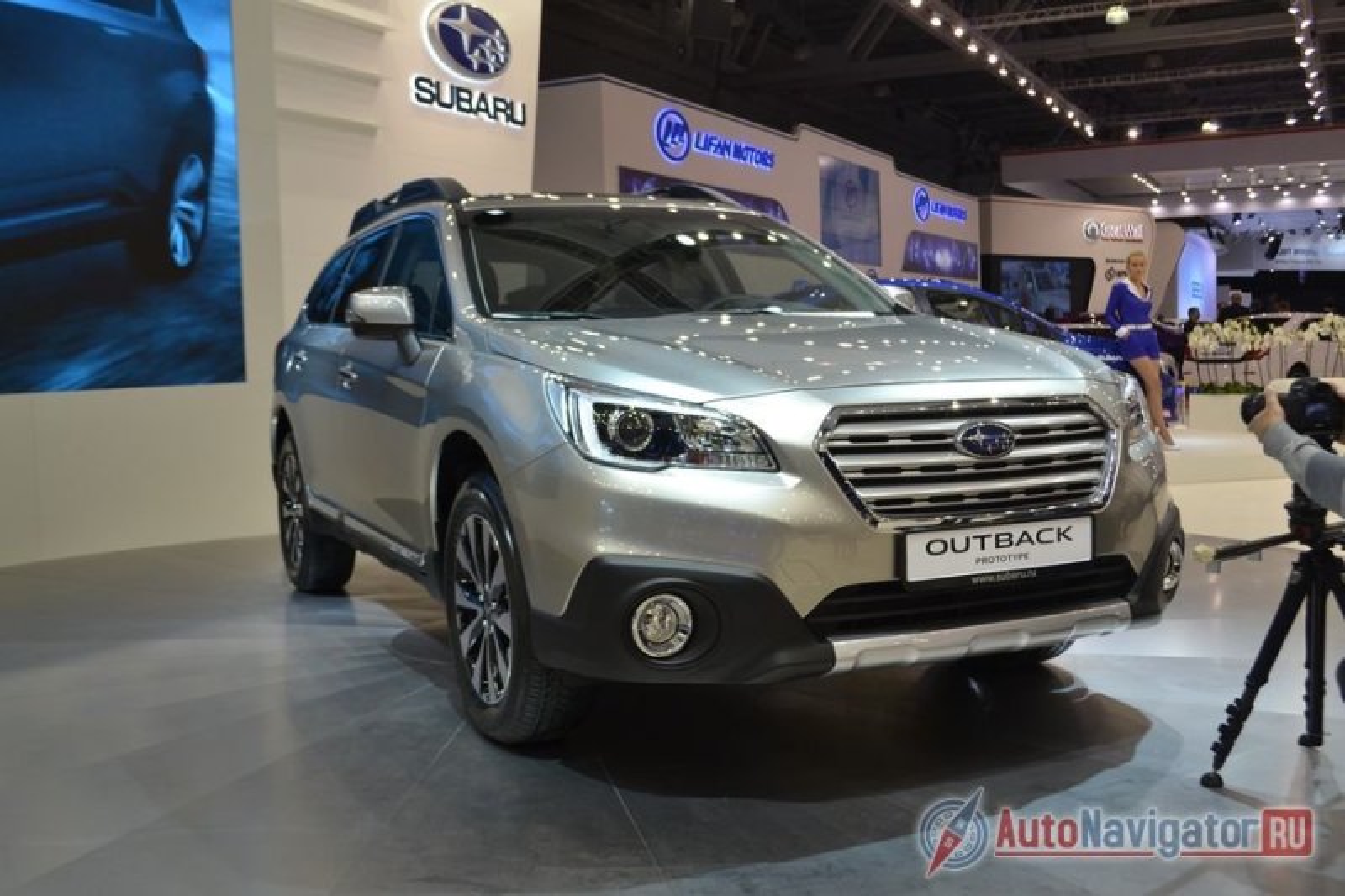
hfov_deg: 53.1
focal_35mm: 36
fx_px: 1345
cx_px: 672
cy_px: 448
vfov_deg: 36.9
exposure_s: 1/125
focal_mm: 24
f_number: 5.6
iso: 400
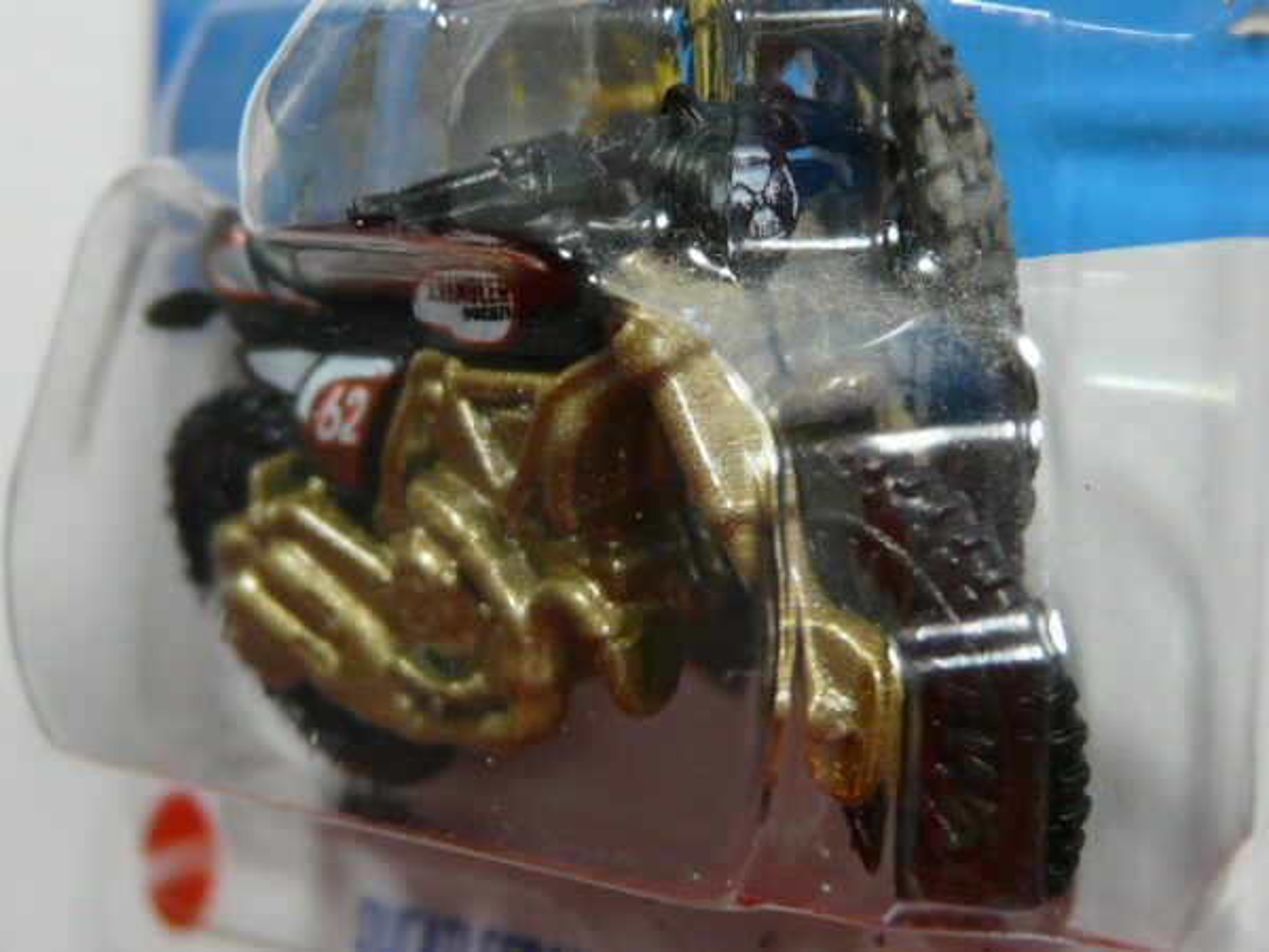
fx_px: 4949
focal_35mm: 135
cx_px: 634
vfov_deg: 11.0
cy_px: 476
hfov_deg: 14.6
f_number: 3.6
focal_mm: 14
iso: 125
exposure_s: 1/50
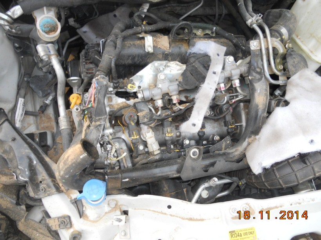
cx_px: 160
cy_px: 120
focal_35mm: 27
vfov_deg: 51.3
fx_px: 250
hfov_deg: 65.3
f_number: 3.2
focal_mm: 4.9
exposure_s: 1/40
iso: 80
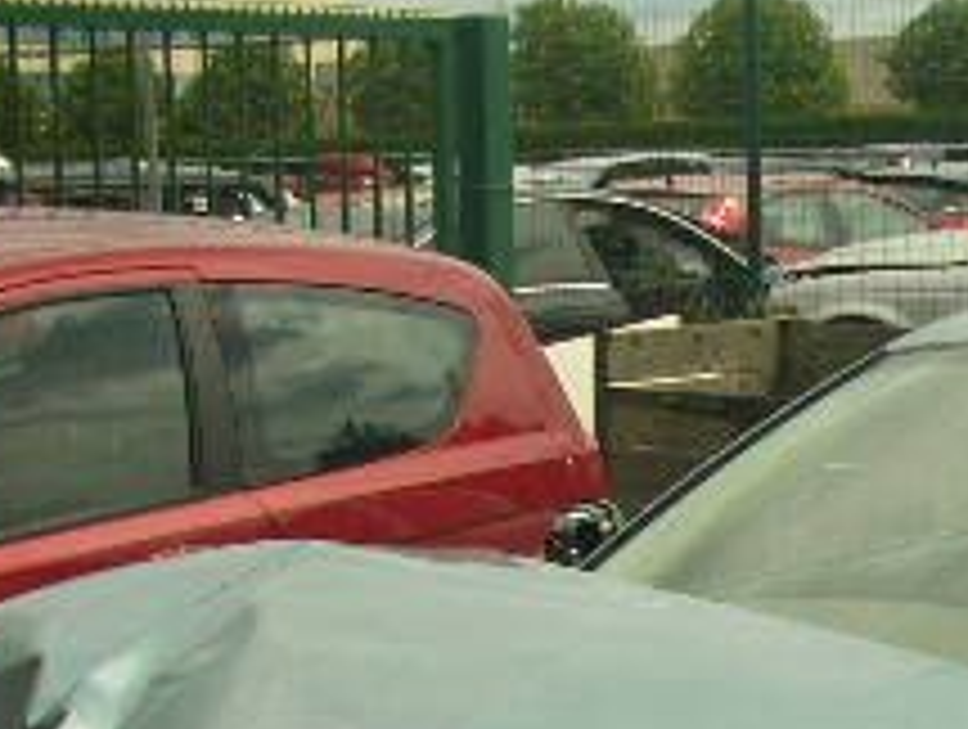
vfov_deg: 13.6
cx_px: 1013
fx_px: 2913
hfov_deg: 18.3
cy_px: 1040
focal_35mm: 104
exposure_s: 1/97
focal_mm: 5.8
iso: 50
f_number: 8.5
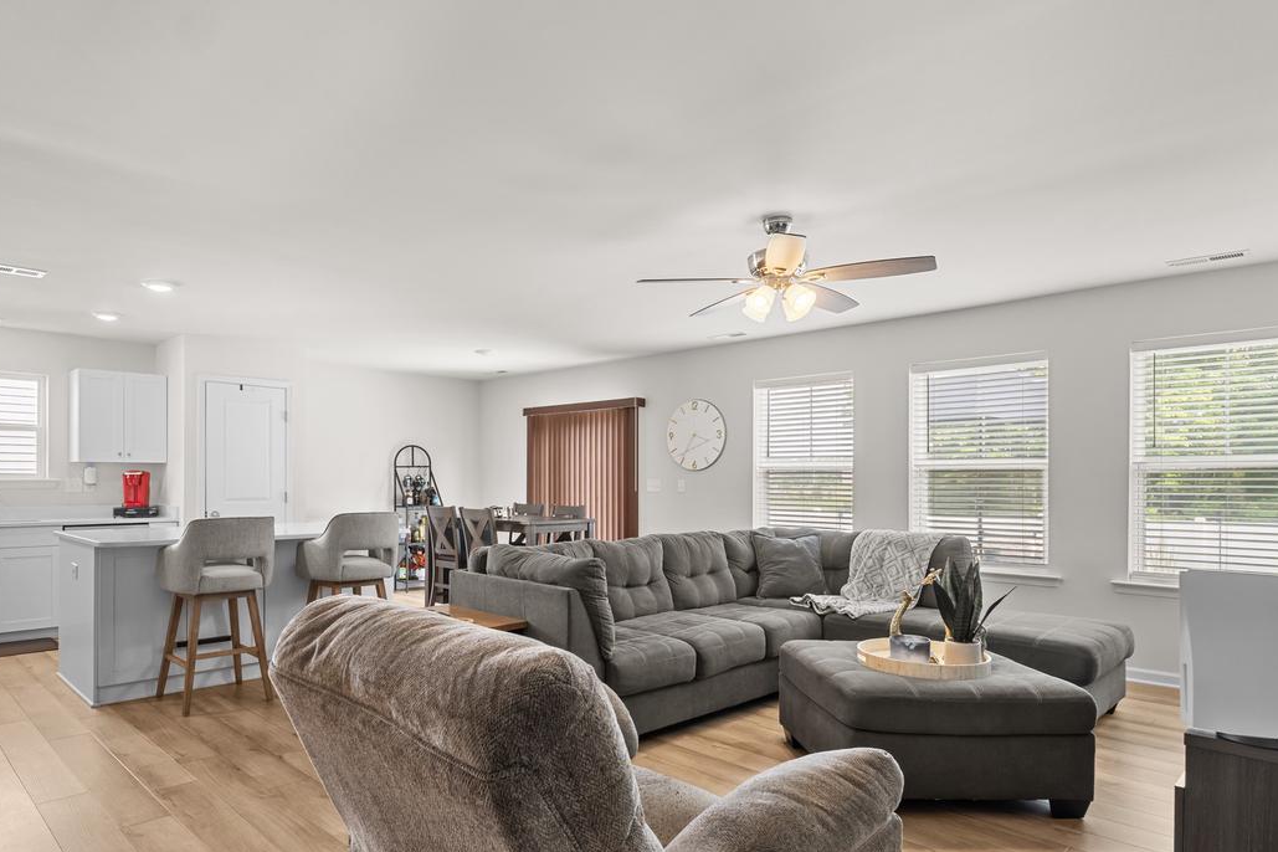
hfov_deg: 78.4
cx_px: 538
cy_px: 477
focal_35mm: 22
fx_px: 775
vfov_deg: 57.4
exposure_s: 1/1.67
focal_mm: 10.4
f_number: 7.1
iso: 200
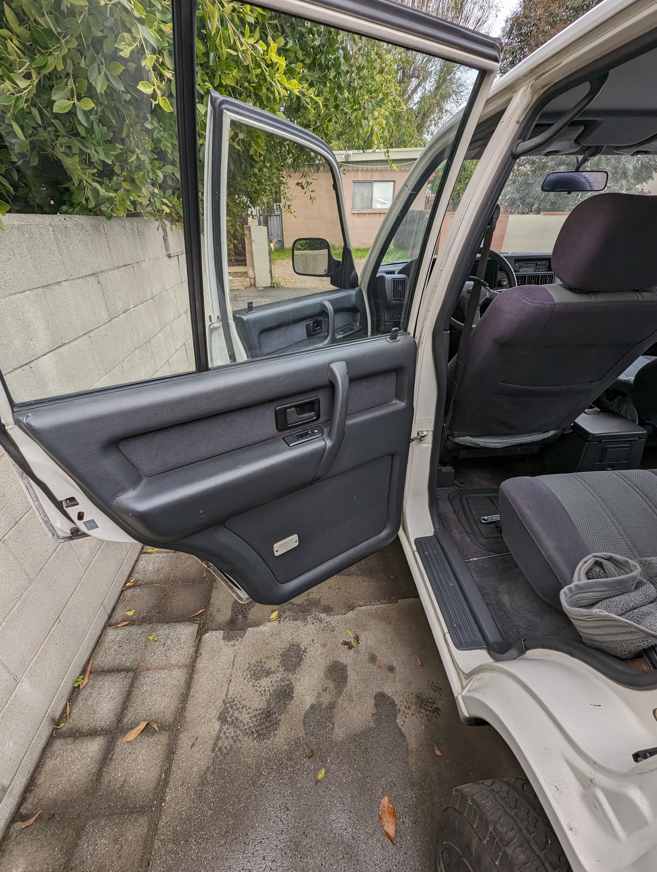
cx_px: 328
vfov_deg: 106.1
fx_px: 328
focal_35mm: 13
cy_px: 436
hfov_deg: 90.1
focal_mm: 1.95
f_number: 2.2
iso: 39
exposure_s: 1/129
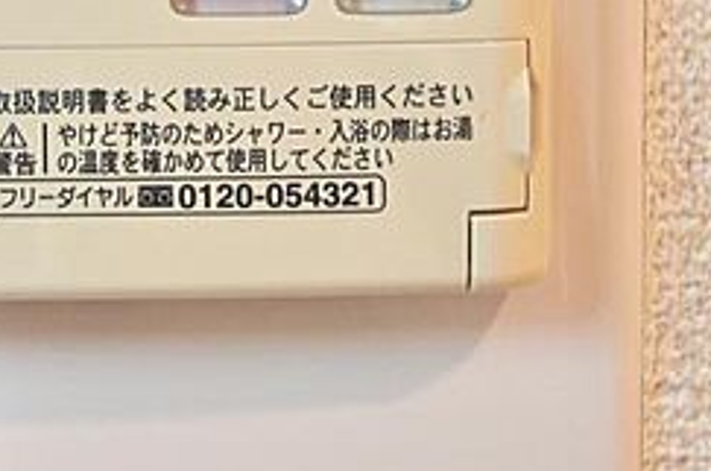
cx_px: 76
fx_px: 1873
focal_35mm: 95
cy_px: -129
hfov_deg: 21.1
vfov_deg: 13.8
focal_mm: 24
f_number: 4.5
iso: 320
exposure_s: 1/40
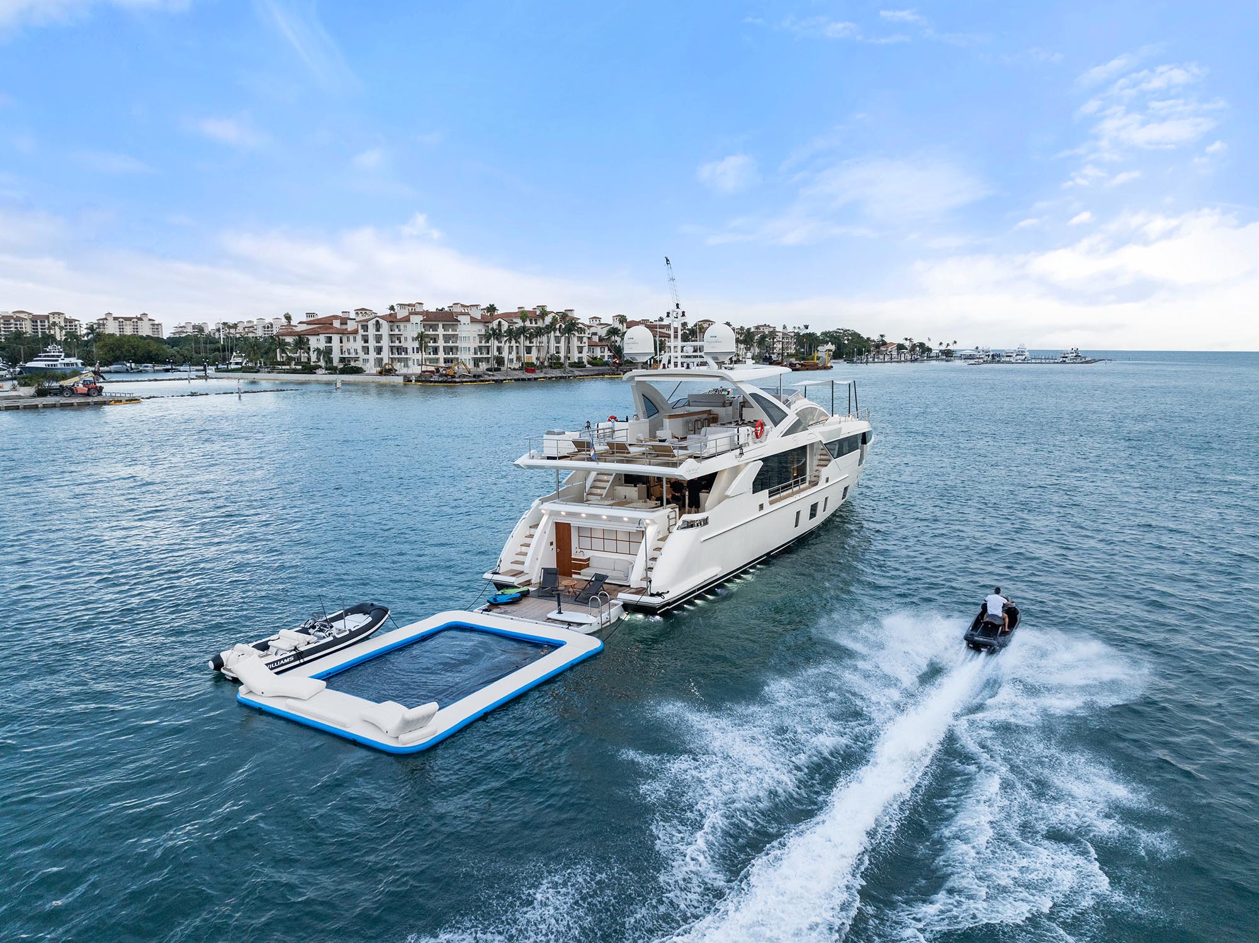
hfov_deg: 71.6
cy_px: 472
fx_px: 872
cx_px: 630
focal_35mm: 24
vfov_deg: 56.8
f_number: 3.5
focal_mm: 12.29
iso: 400
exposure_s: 1/400
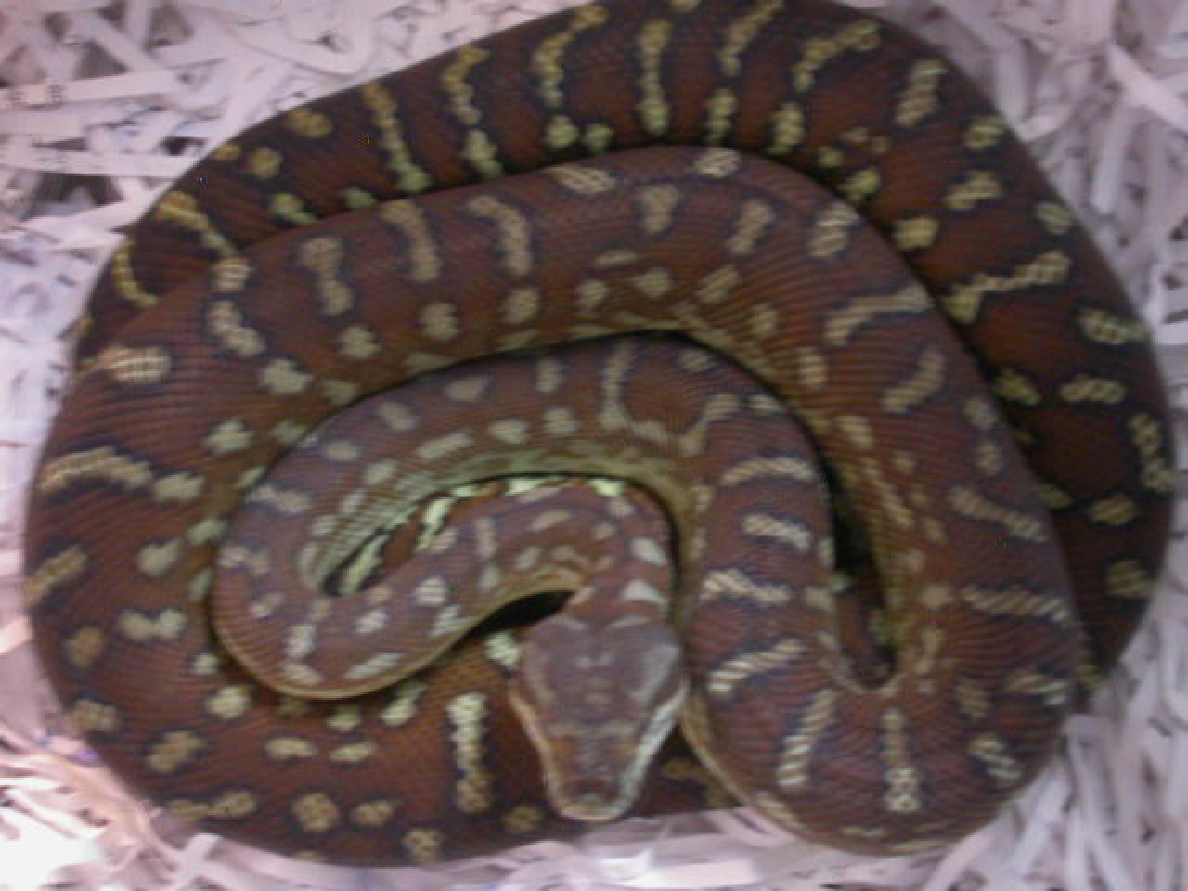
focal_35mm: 110
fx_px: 3775
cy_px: 446
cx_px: 594
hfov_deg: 17.9
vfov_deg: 13.5
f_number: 4.1
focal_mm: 22.8
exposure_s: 1
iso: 400
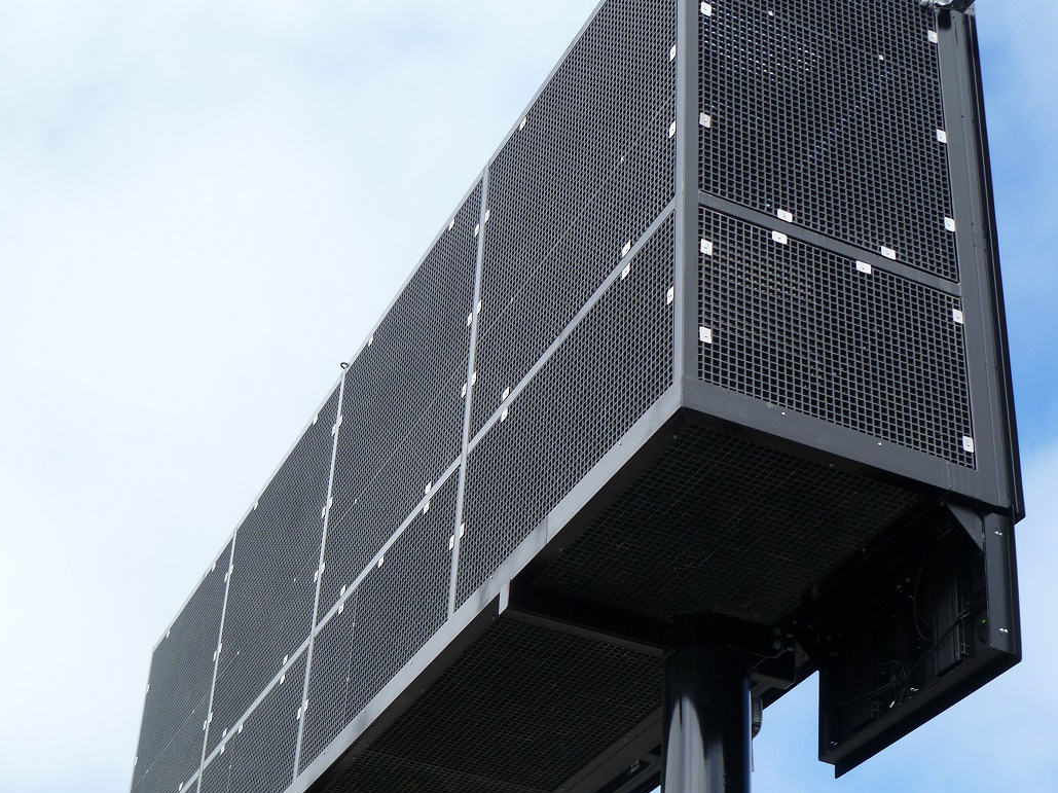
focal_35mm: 63
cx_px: 525
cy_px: 467
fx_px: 1925
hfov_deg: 30.7
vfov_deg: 23.2
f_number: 3.9
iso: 80
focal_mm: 9
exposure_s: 1/320
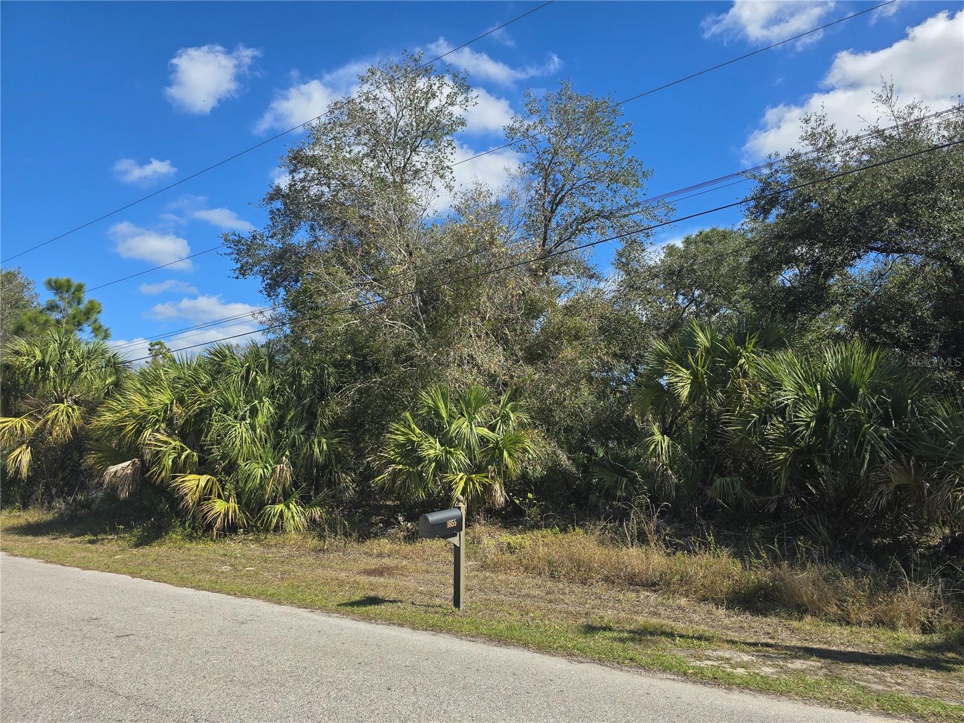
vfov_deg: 58.9
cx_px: 482
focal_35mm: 23
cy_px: 362
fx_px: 641
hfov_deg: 73.9
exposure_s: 1/648
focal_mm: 6.3
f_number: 1.7
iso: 12
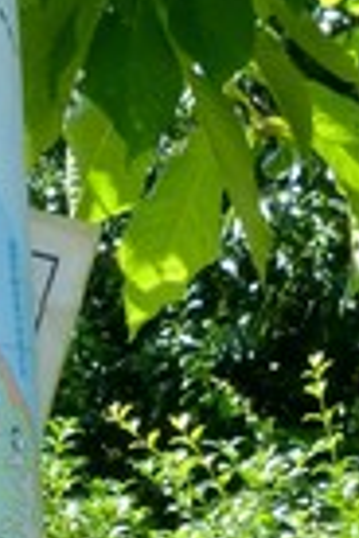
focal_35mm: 188
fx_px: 2812
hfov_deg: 7.3
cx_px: 152
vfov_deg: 10.3
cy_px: 982
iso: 100
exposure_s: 1/320
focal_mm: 4.5
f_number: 4
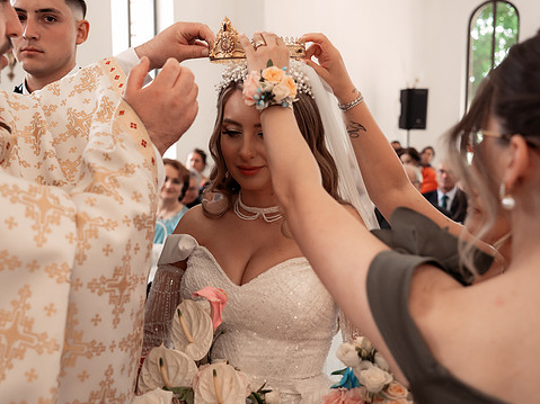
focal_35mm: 43
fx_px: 671
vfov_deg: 33.6
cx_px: 211
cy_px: 215
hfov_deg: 43.6
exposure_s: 1/250
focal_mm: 33
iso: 1600
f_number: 3.2
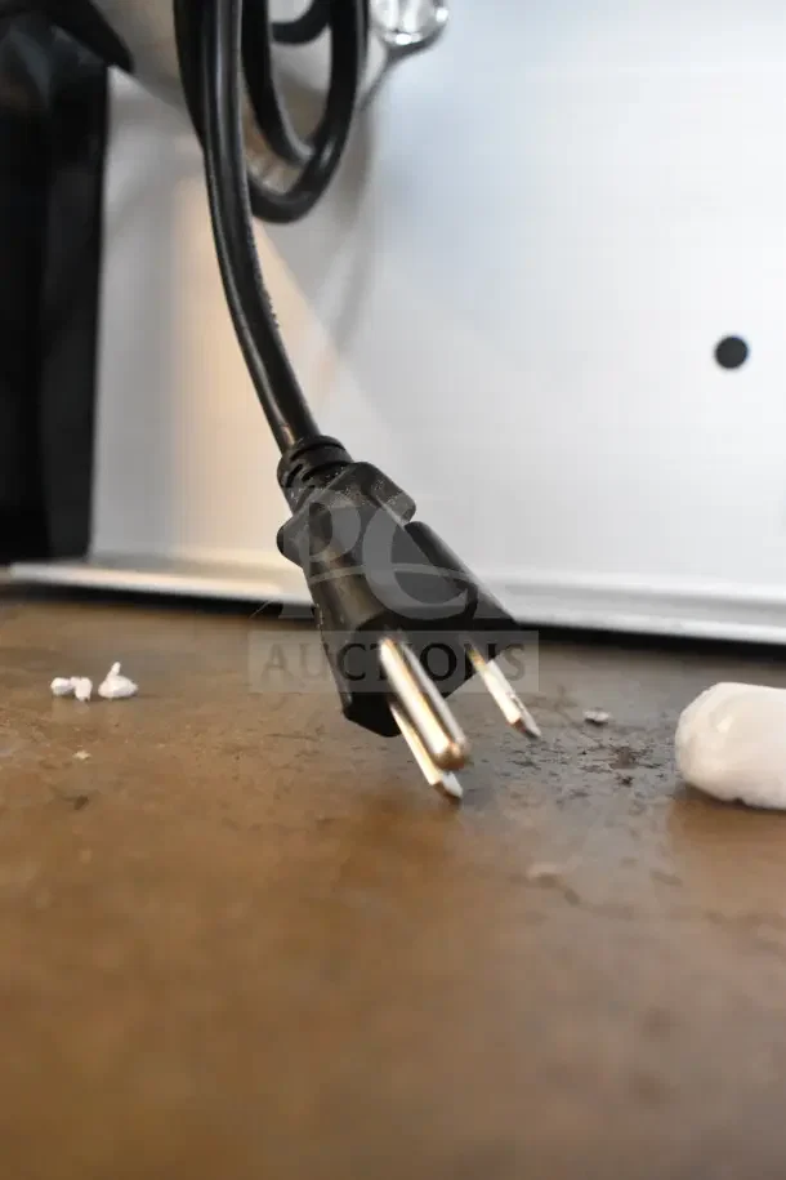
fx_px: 884
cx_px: 393
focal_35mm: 27
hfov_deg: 47.9
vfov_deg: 67.4
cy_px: 590
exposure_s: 1/100
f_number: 5
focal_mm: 18
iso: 6400
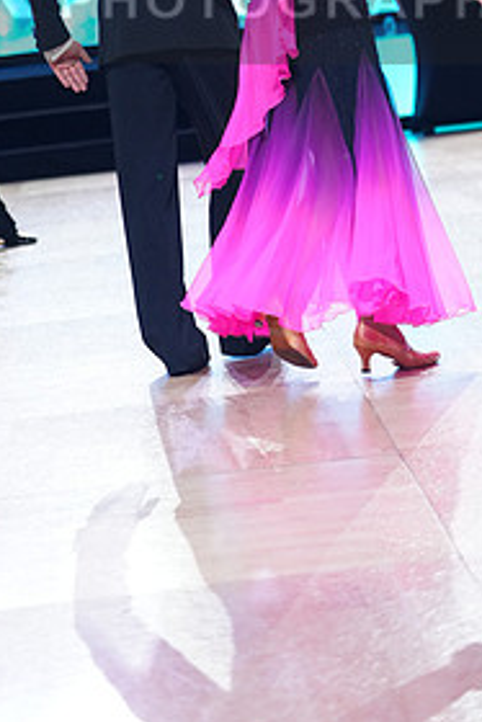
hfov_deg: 9.5
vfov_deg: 13.9
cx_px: 218
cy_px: -21
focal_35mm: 145
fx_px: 2908
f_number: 2.8
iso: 2000
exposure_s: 1/500
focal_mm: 70
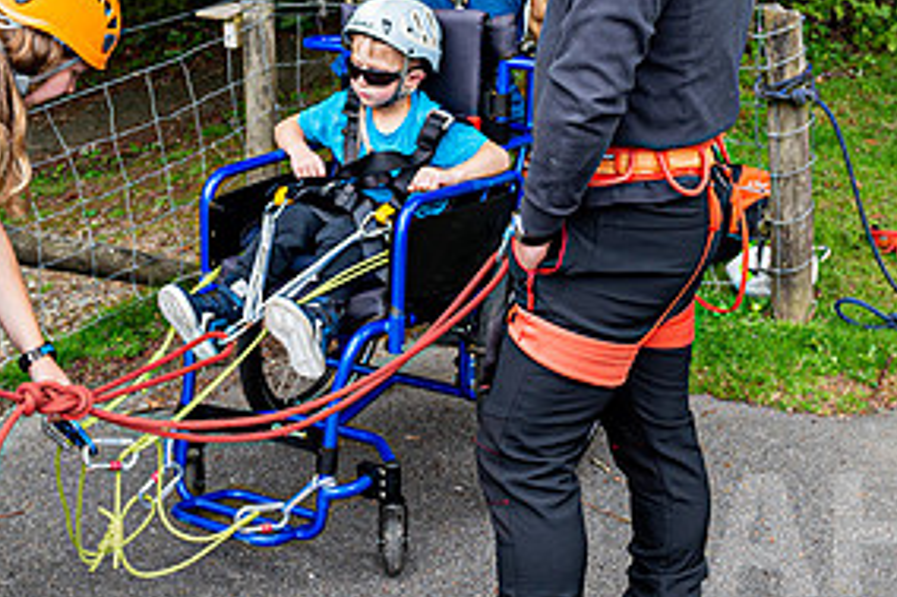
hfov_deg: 32.9
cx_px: 416
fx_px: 1519
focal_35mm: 61
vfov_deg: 21.9
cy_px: 103
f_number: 4
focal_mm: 26
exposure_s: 1/320
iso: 220
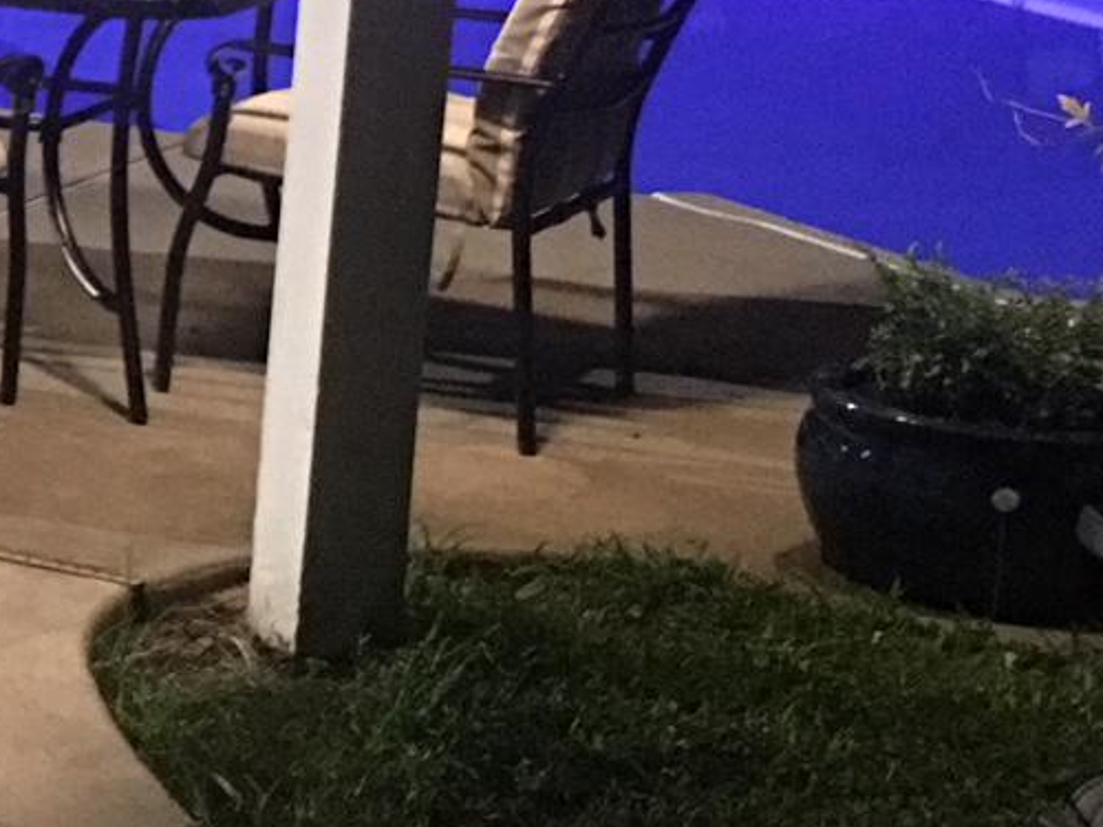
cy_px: 258
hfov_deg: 15.2
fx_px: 3728
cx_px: -699
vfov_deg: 12.6
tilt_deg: -9.9
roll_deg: -1.8
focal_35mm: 117
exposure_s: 1/4
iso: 320
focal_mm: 4.15
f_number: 2.2
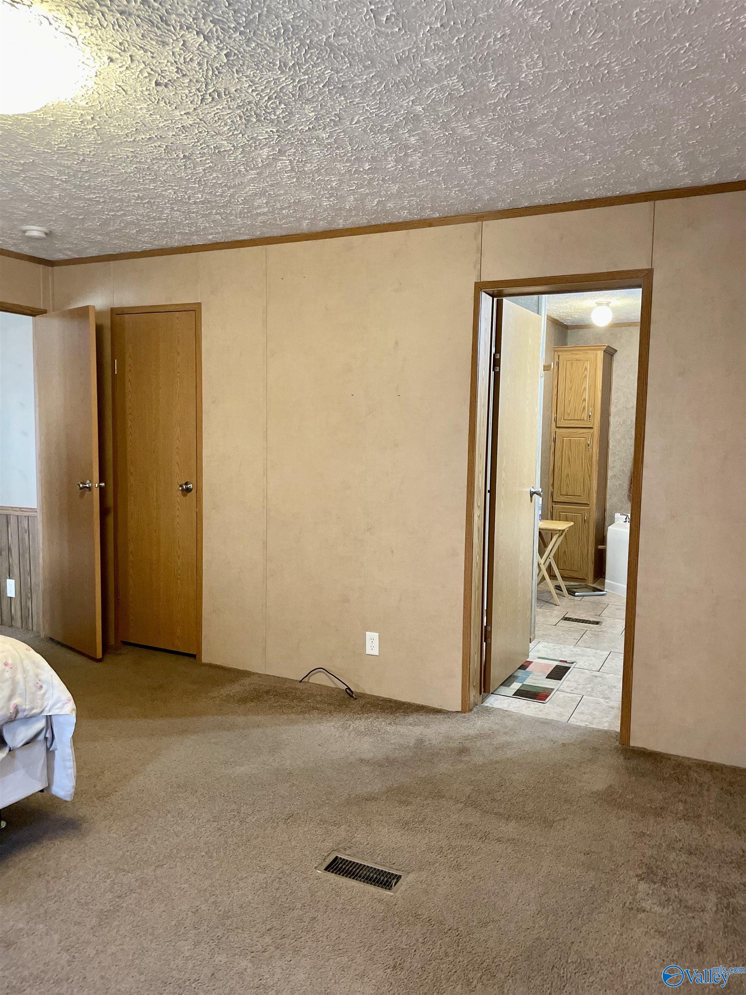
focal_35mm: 26
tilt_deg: -4.7
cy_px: 498
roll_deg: +0.3
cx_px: 373
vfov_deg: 67.3
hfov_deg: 53.1
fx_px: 747
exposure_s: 1/60
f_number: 1.6
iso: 400
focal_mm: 4.2
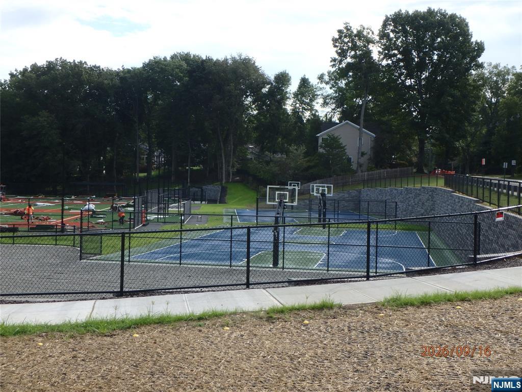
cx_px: 261
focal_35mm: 42
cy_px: 196
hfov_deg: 44.8
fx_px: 633
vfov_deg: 34.3
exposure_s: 1/320
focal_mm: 7.5
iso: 125
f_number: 5.2
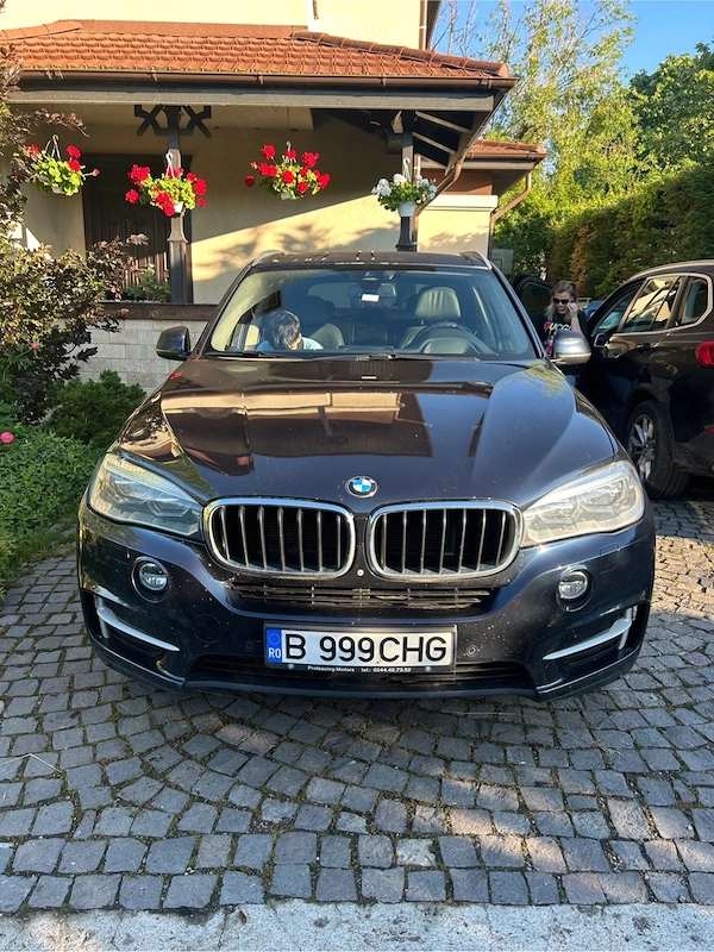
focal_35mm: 26
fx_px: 715
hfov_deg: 53.1
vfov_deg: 67.3
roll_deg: -1.4
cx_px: 357
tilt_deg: -11.7
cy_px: 476
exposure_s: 1/295
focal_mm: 5.7
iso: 50
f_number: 1.5
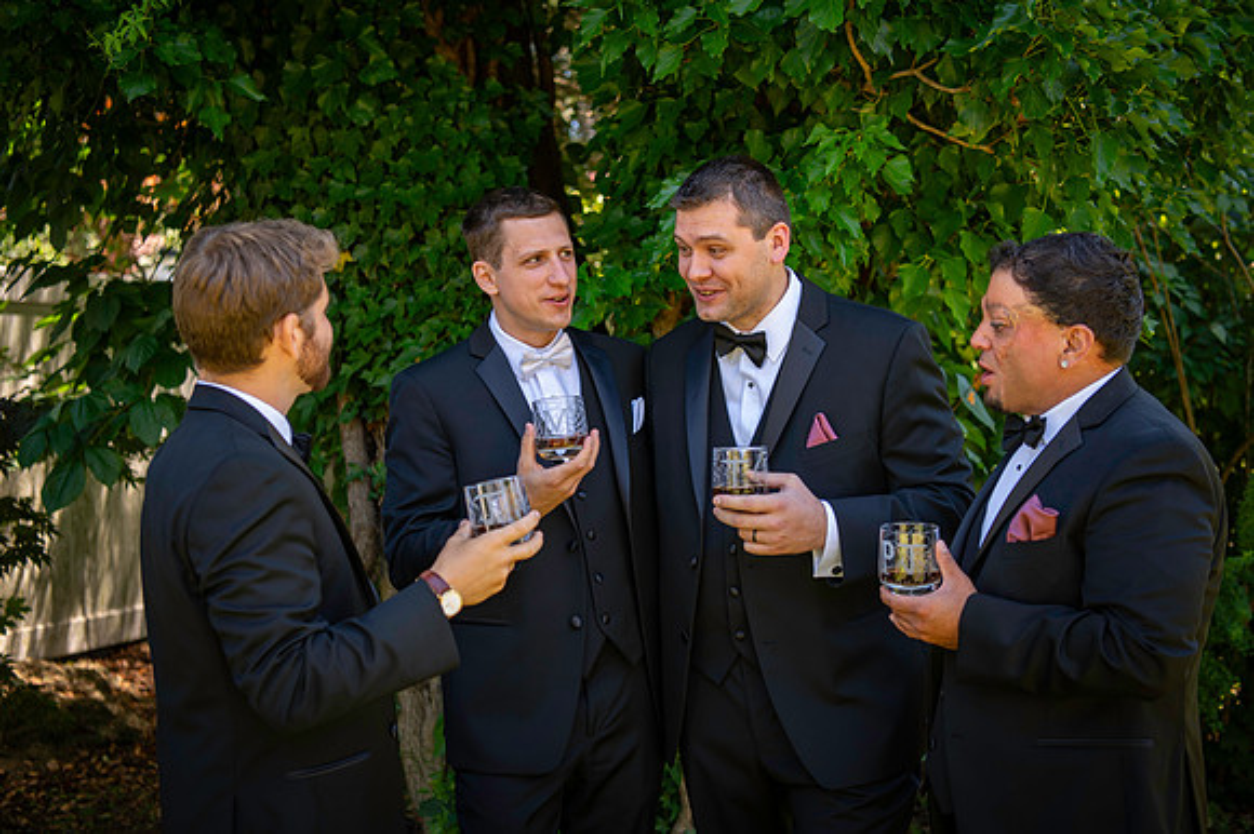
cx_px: 627
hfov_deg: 43.6
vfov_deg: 29.8
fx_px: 1567
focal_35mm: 45
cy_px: 417
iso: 100
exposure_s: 1/125
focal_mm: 45
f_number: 2.8
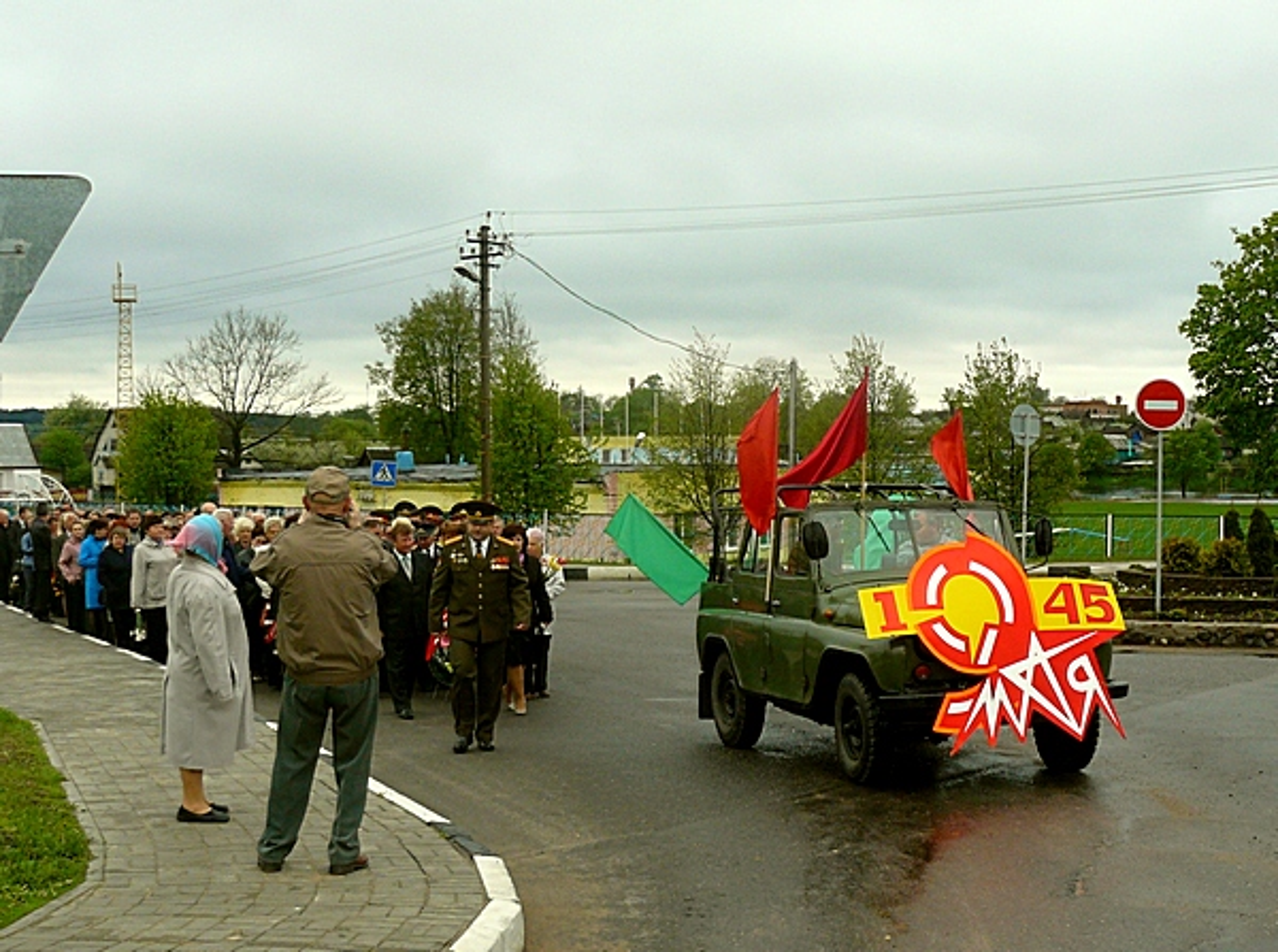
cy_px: 476
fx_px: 1326
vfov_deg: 39.5
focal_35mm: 36
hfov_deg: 51.5
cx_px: 639
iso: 100
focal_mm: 6
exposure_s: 1/200
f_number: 4
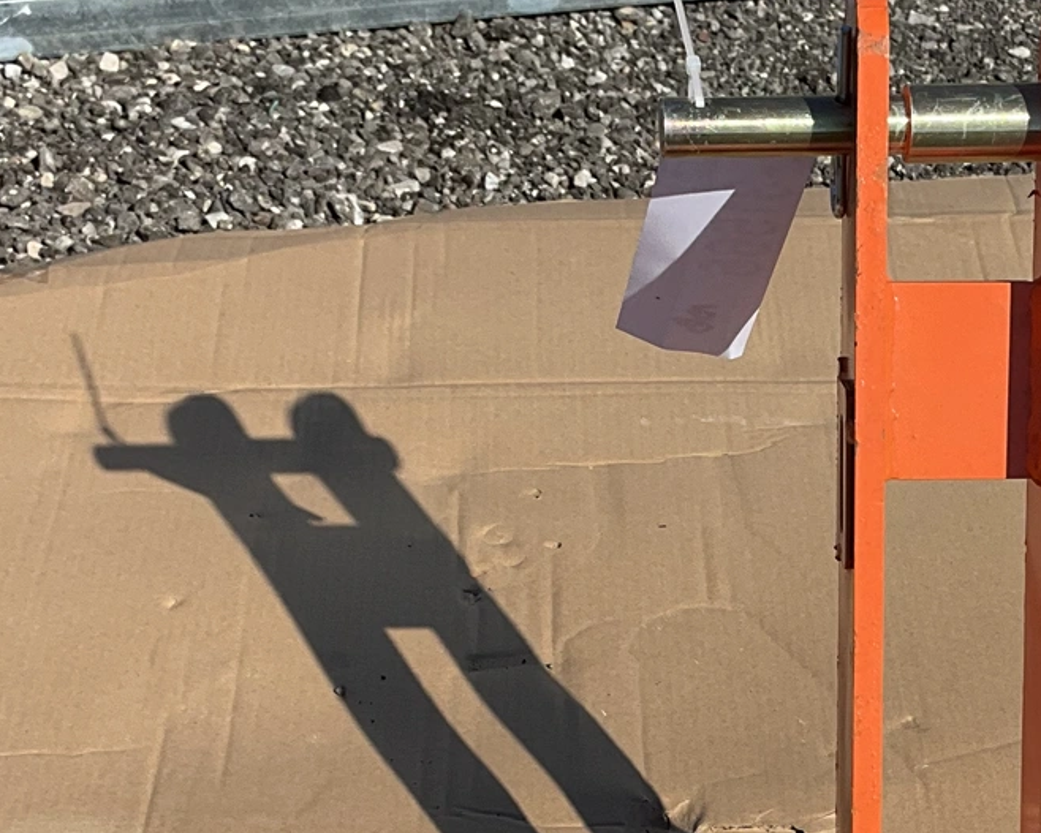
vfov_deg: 17.4
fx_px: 2651
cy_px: 842
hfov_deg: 22.0
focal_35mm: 86
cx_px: 791
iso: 25
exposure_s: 1/2227
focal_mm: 3
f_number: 1.8
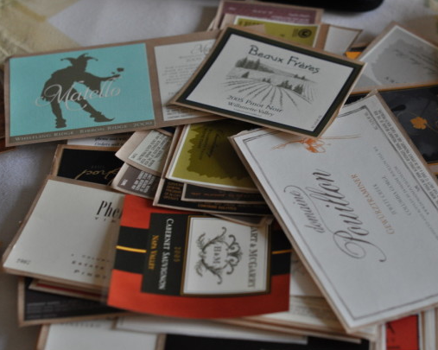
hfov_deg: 22.2
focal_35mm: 86
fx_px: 1114
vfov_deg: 17.8
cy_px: 177
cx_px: 235
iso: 800
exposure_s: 1/30
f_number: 2.8
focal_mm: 50
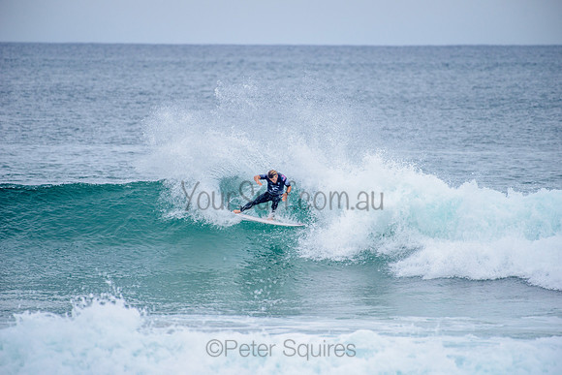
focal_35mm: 500
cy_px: 188
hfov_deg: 4.1
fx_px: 7807
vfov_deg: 2.8
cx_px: 281
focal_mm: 500
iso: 280
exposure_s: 1/2000
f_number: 5.6
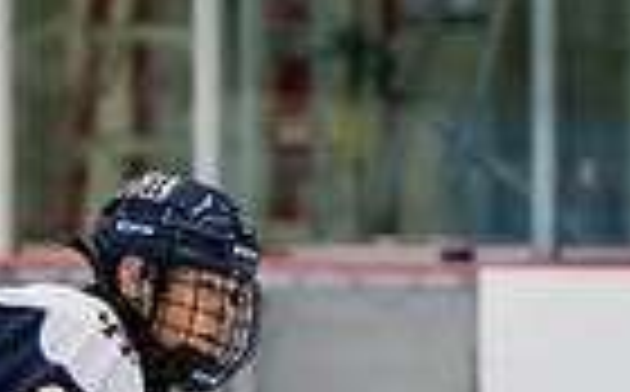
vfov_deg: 1.4
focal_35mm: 906
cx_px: 52
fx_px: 15531
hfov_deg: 2.3
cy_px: 596
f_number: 3.2
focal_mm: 140
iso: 2000
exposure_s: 1/640
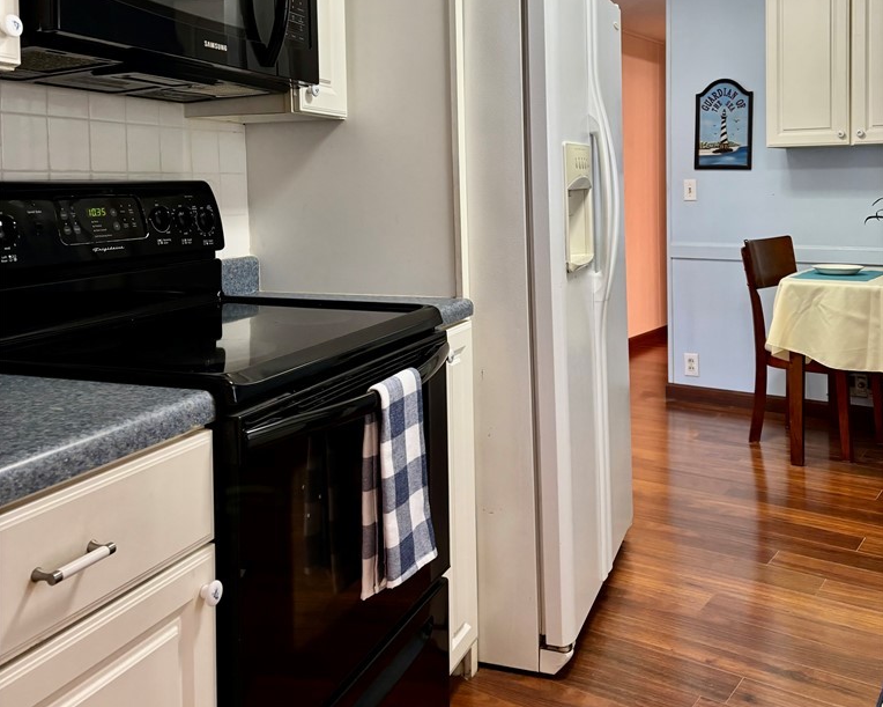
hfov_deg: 52.9
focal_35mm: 34
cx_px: 442
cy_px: 208
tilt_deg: -0.8
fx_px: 888
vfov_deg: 42.5
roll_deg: +0.4
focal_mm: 5.96
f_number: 1.6
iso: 200
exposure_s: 1/60
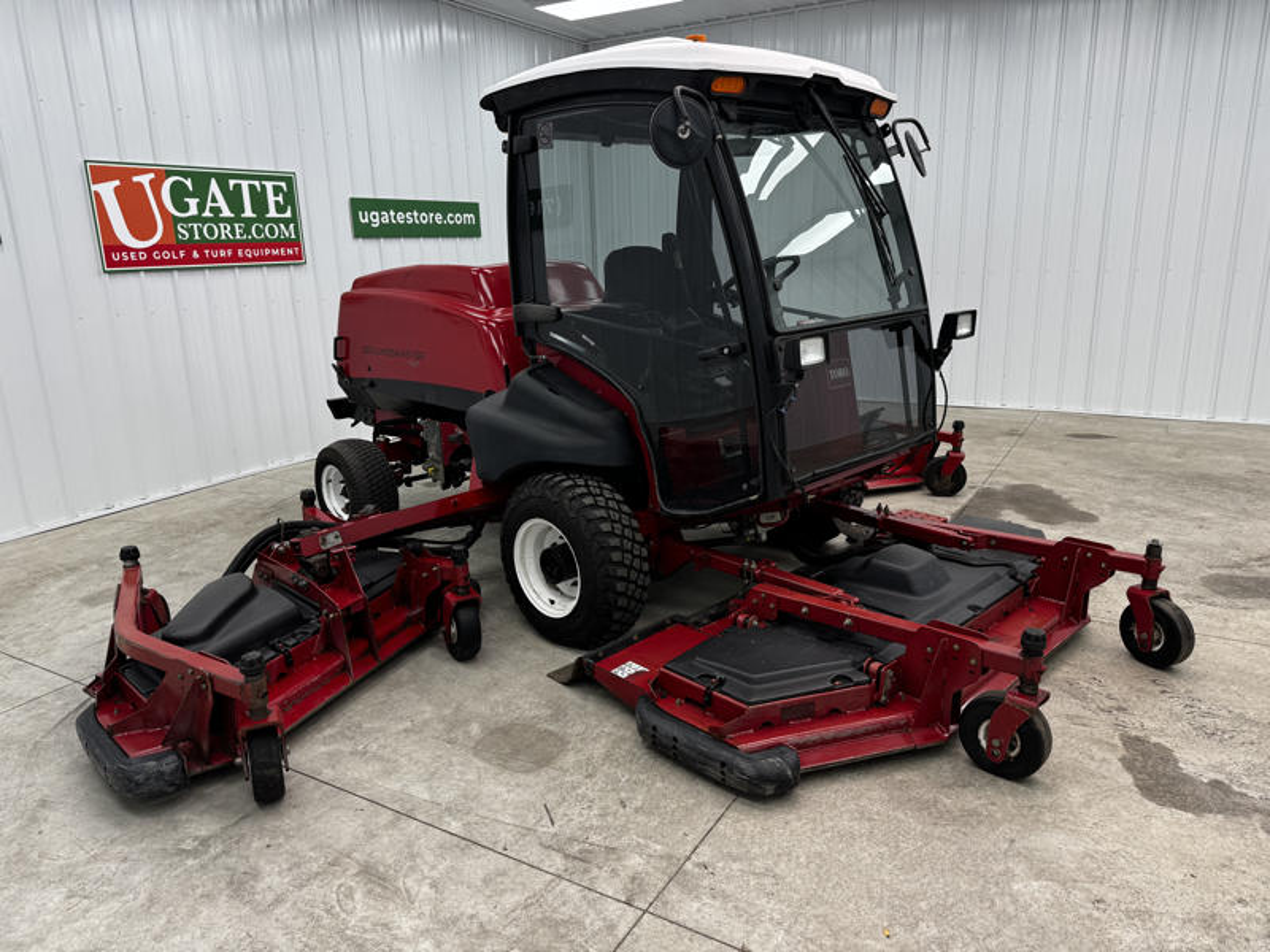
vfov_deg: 56.8
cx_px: 635
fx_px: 881
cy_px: 476
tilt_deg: -15.6
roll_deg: +1.5
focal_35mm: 24
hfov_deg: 71.6
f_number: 1.78
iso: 100
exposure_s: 1/120
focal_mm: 6.76
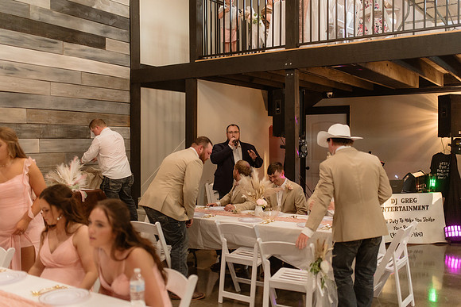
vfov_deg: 35.9
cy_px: 148
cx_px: 229
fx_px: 475
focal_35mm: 37
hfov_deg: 51.8
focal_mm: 35
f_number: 1.4
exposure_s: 1/200
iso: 1250
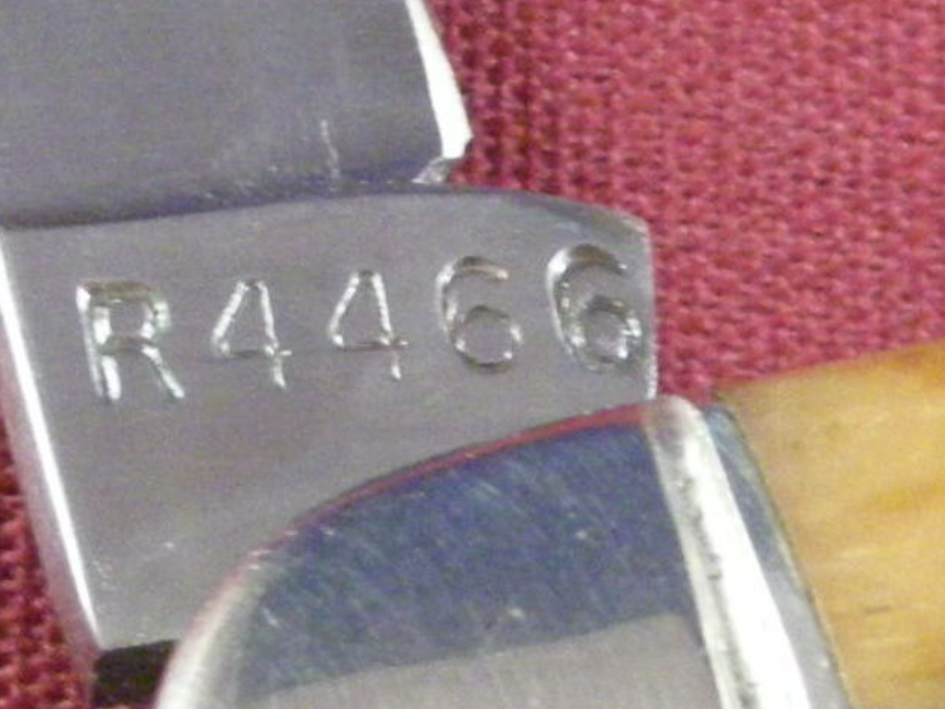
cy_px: 353
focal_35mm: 78
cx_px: 463
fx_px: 2129
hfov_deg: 25.0
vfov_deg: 18.9
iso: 607
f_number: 3.9
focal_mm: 12.3
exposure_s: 1/8
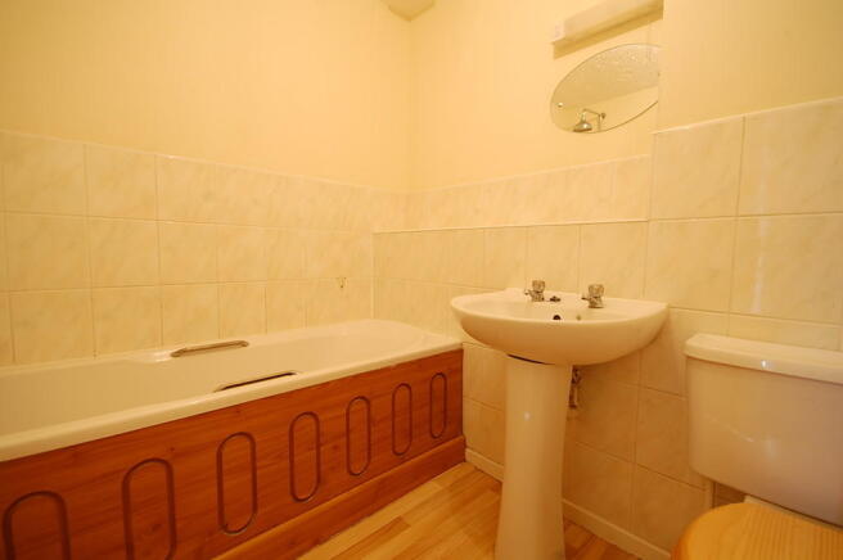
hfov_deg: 100.4
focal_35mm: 15
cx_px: 422
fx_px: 351
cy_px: 280
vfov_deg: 77.2
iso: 200
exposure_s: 1.1
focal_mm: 10
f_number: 7.1
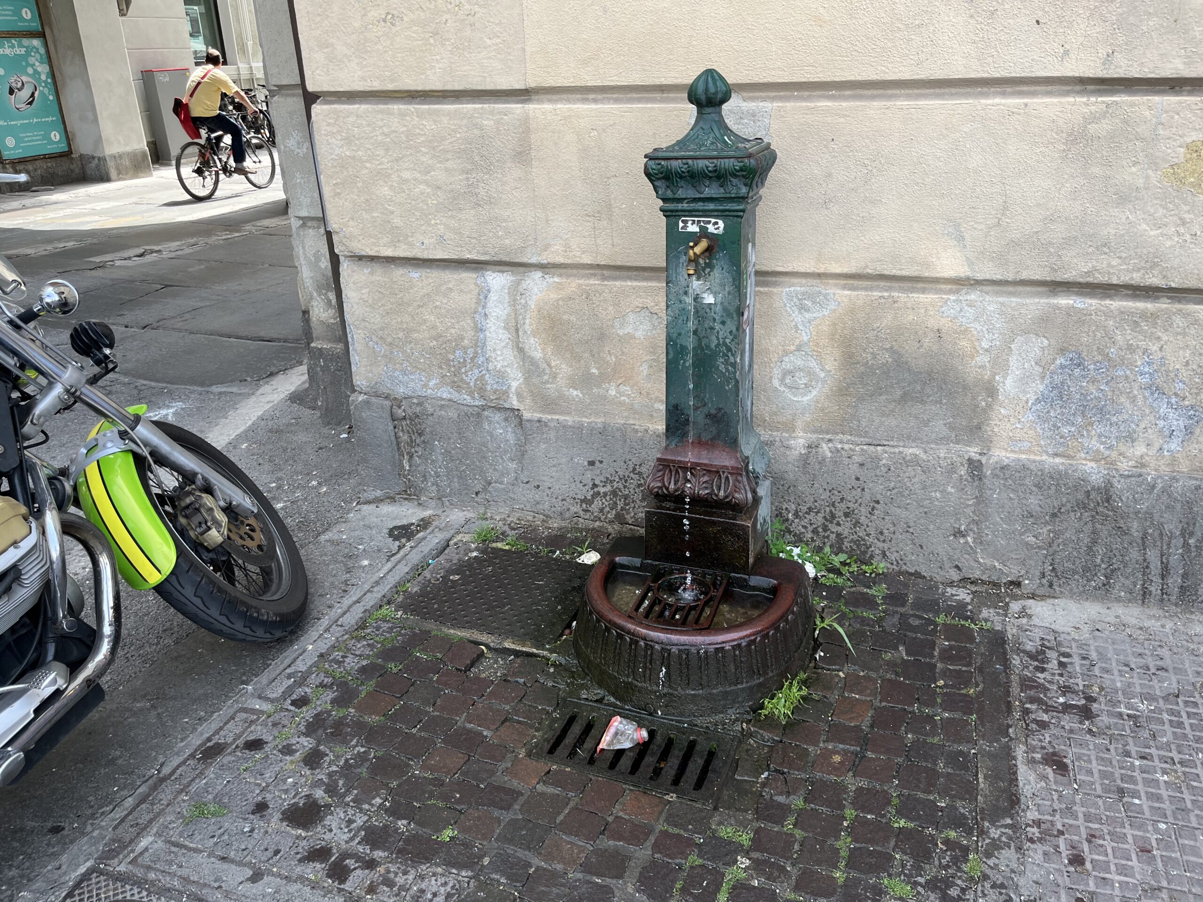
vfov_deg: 53.1
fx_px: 904
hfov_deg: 67.3
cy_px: 451
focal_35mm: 26
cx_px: 602
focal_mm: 5.1
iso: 50
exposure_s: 1/433
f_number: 1.6
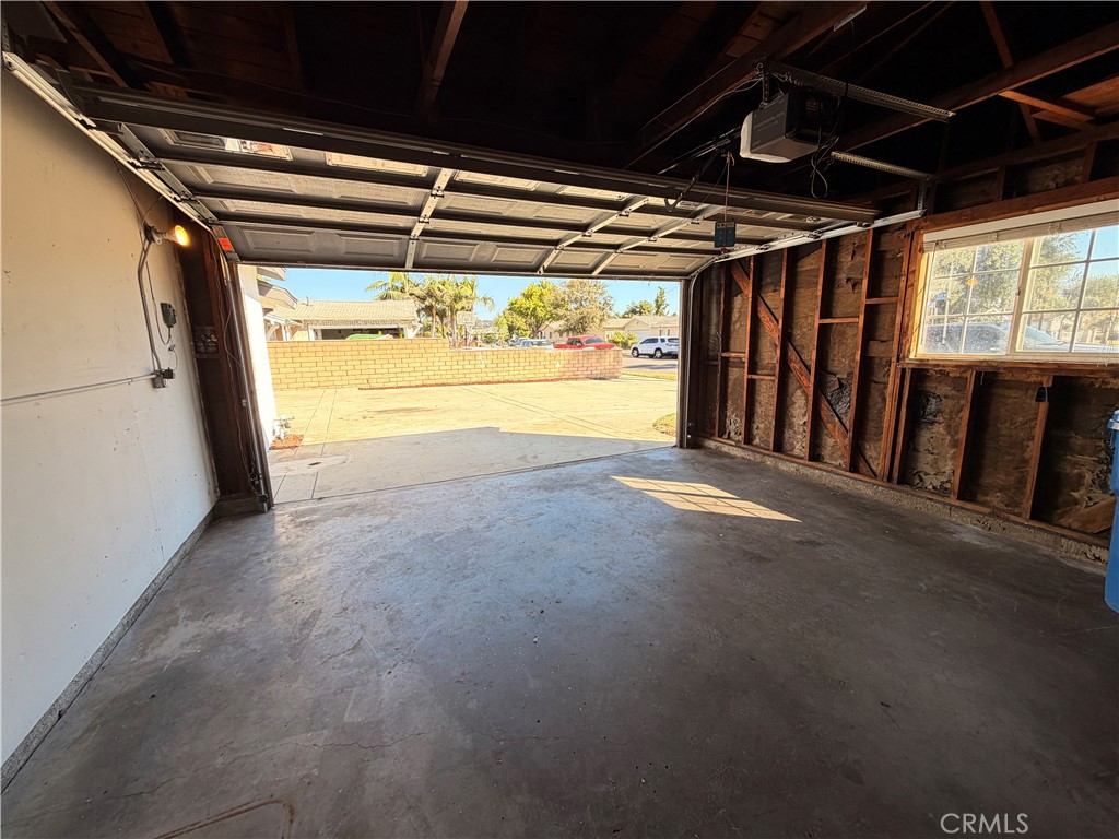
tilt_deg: -8.7
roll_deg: +2.1
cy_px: 420
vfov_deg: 85.7
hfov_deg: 102.1
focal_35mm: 14
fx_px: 453
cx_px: 560
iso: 40
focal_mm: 2.22
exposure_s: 1/241
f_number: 2.2
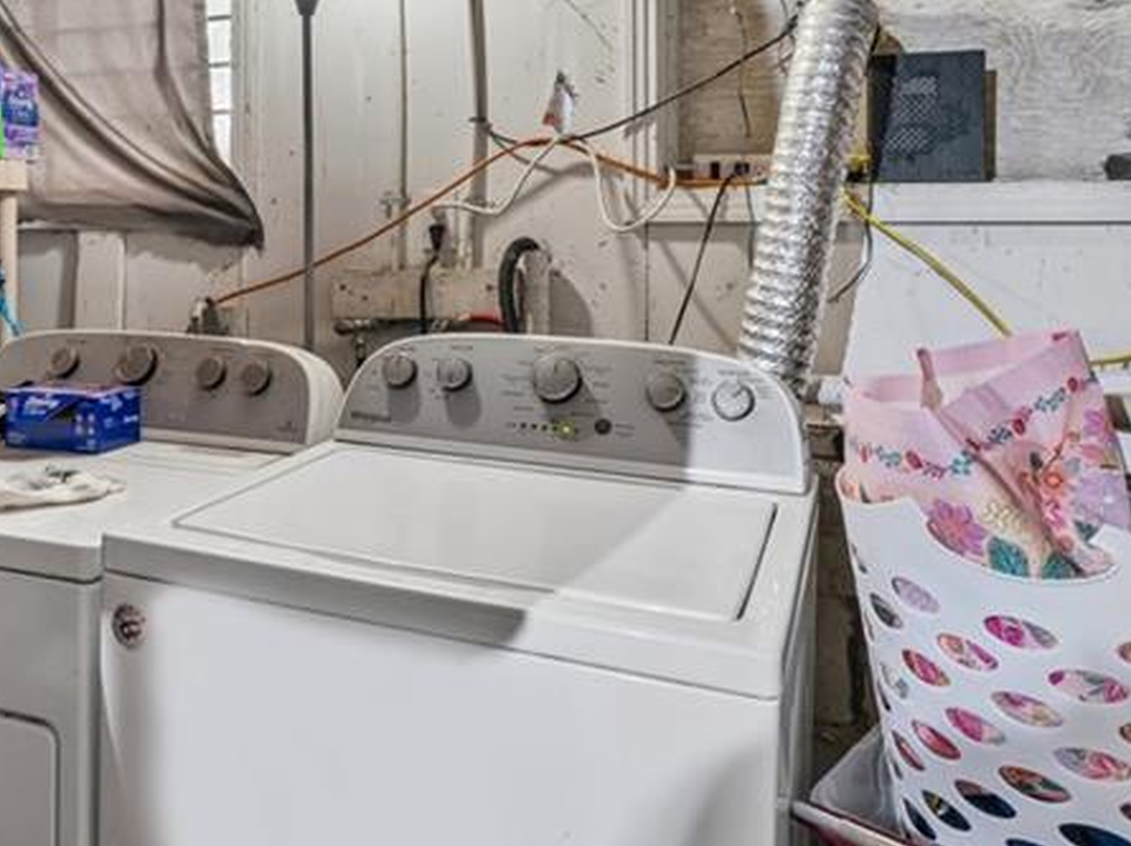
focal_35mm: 31
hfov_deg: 57.5
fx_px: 1012
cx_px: 412
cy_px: 252
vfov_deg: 44.4
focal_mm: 14
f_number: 13
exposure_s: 1/1.67
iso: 400
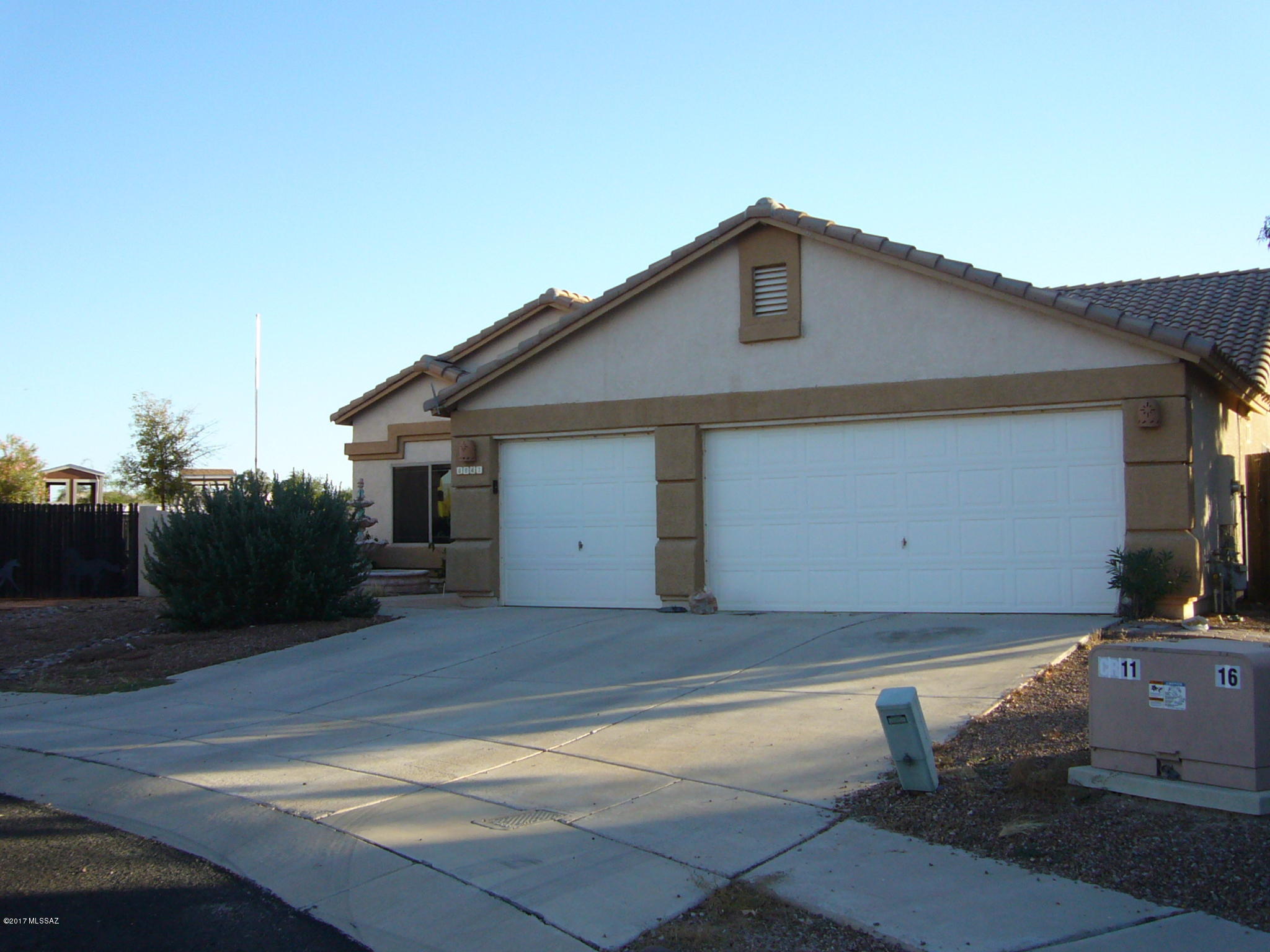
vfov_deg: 39.7
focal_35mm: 36
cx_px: 635
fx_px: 1321
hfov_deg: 51.4
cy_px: 476
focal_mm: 4.6
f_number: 2.8
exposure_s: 1/400
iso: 80
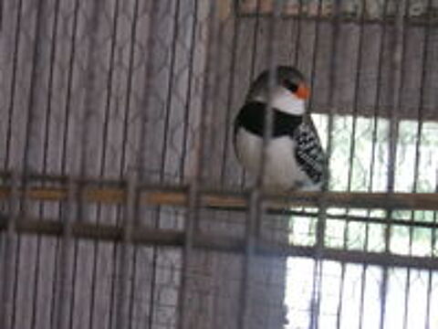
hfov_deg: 23.8
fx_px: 1038
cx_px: 219
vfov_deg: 18.0
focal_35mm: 82
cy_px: 164
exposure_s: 1/20
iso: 536
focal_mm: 14.7
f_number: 5
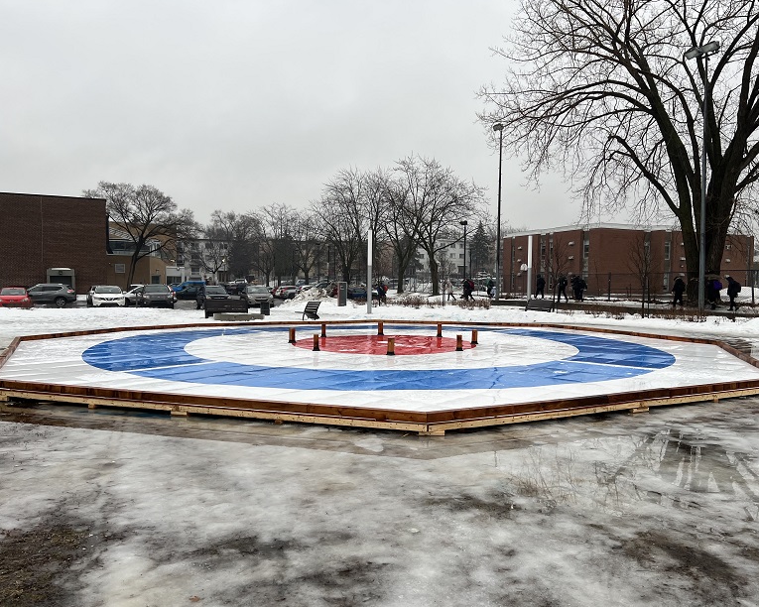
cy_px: 312
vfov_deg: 51.5
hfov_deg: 62.2
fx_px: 629
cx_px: 403
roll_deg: -0.9
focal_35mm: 28
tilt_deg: -3.2
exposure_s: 1/536
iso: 50
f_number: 1.5
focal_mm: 5.7
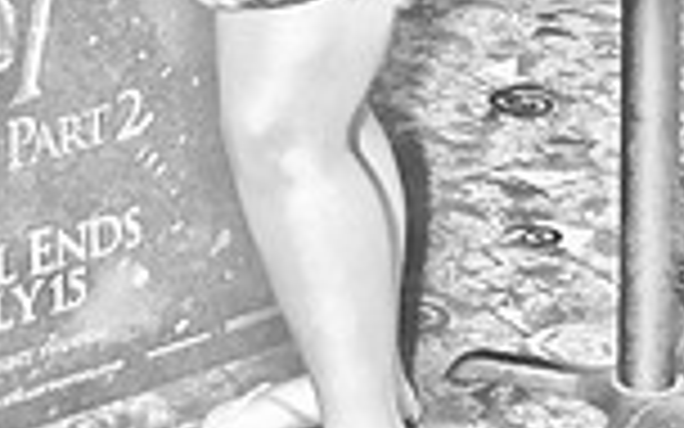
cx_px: 126
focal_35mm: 127
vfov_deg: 9.4
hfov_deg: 16.3
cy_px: -527
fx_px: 2367
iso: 800
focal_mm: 28
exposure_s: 1/60
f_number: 2.8
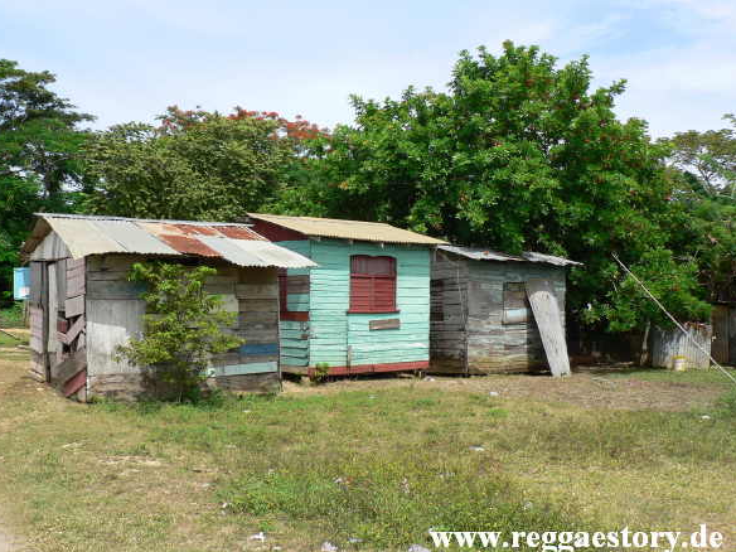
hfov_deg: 50.1
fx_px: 787
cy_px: 272
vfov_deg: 38.7
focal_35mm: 37
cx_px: 363
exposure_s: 1/400
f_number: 4.5
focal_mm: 6.2
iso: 64
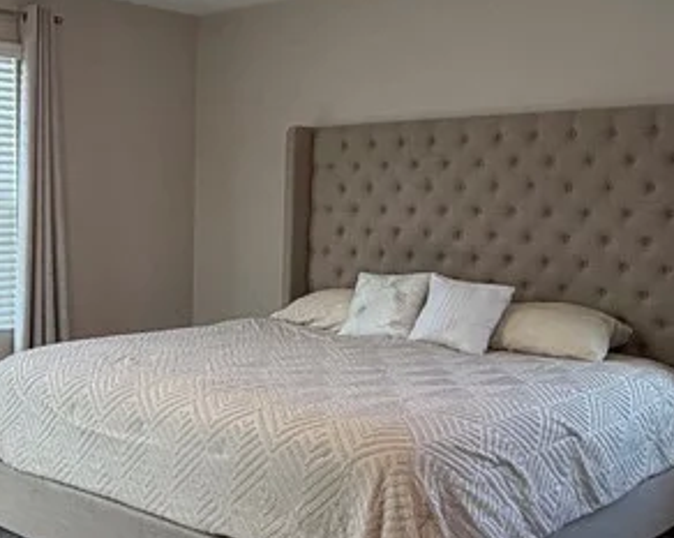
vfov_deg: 31.4
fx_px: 957
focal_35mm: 48
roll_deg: +0.1
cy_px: 309
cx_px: 157
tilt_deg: -6.2
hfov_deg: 37.7
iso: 125
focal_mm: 2.22
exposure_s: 1/120
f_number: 2.2
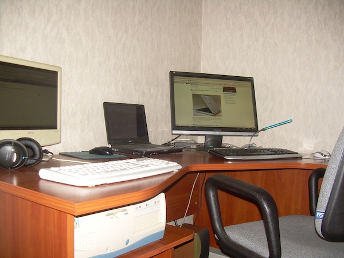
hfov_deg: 49.0
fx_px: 378
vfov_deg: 37.7
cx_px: 172
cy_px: 129
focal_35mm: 38
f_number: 2.8
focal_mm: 6.3
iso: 92
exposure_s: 1/60
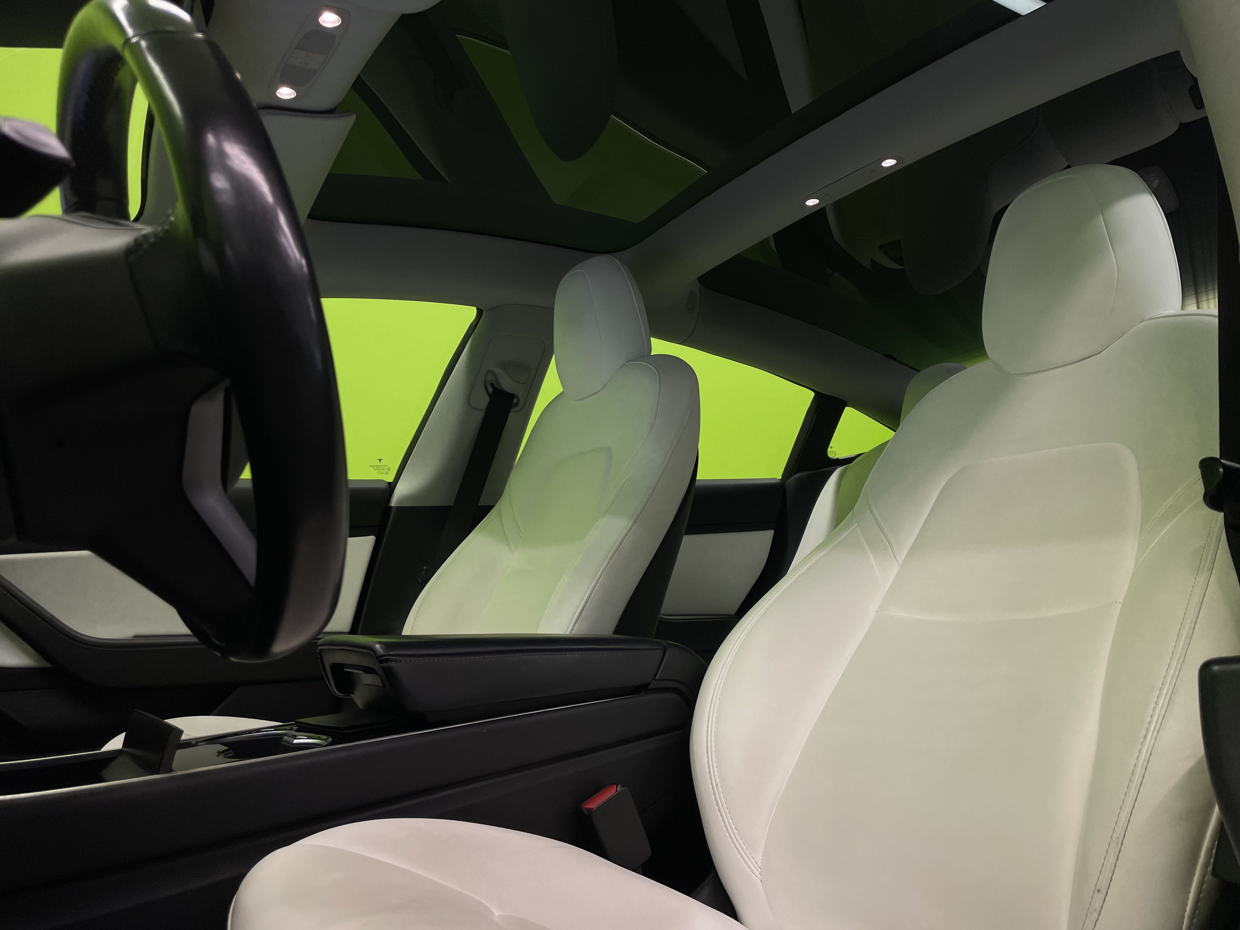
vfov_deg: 53.1
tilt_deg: +9.0
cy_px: 465
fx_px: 931
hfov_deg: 67.3
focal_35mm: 26
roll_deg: +0.6
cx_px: 620
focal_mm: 4.2
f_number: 1.6
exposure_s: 1/100
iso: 50
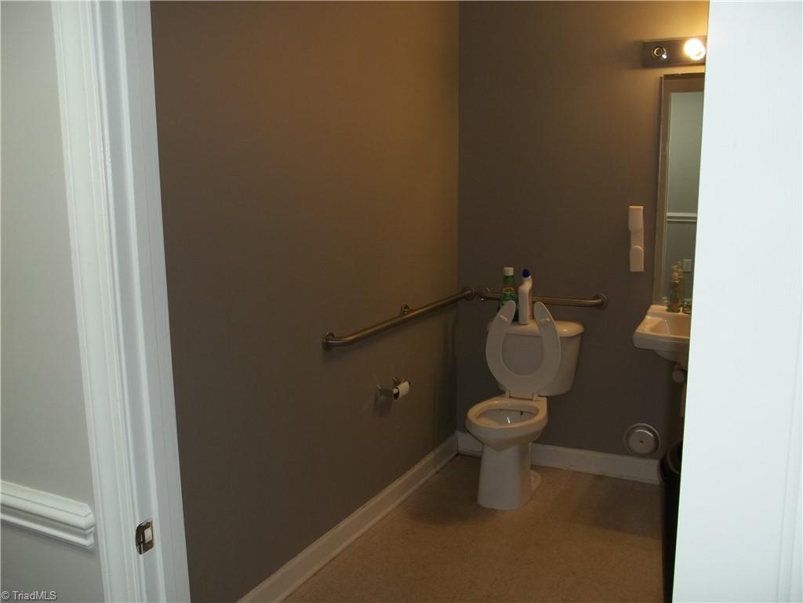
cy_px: 302
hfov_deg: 55.4
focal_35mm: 33
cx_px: 402
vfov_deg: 42.9
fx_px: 766
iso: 64
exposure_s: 1/30
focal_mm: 5.9
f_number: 3.3
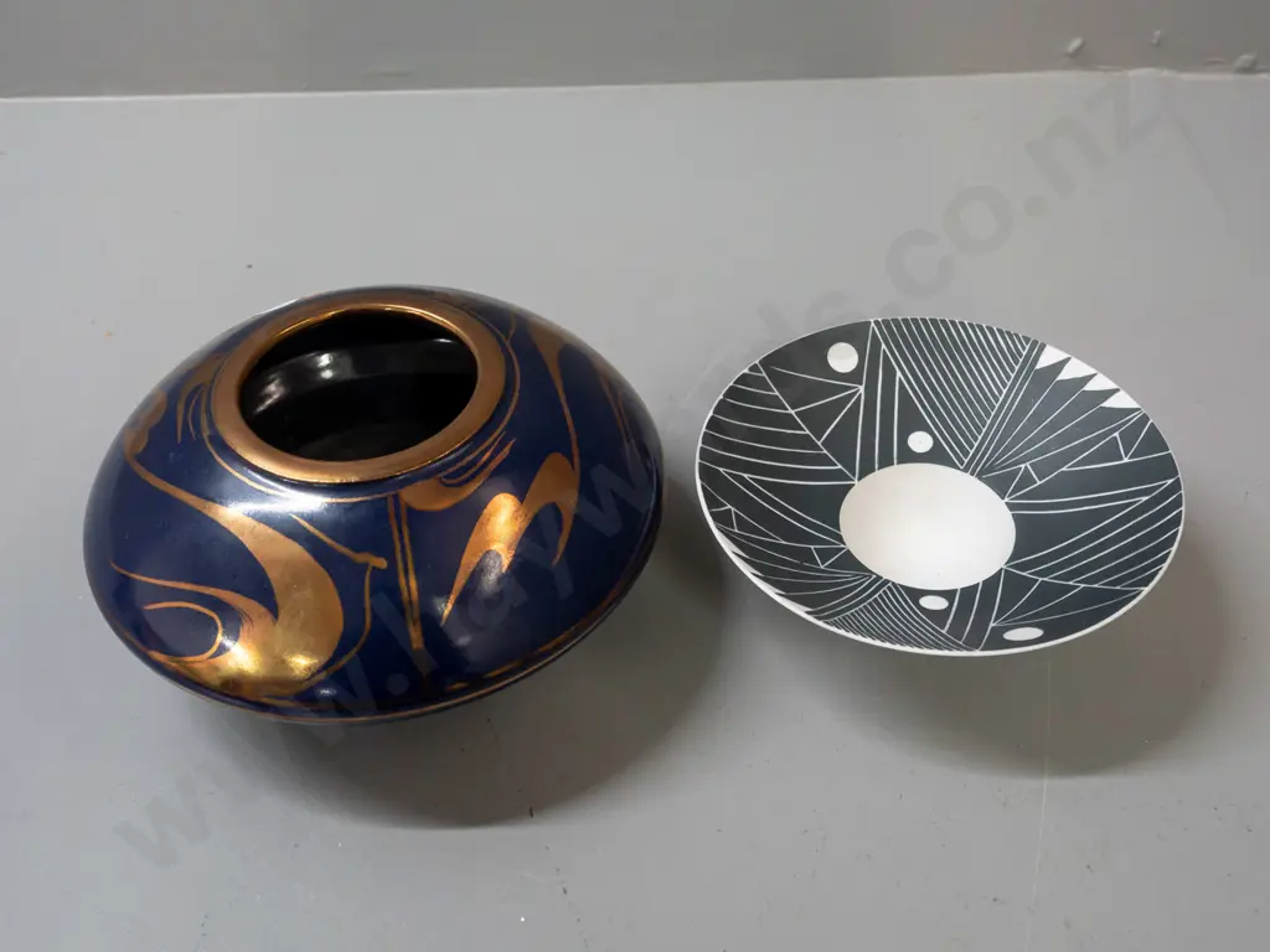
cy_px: 476
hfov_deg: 46.8
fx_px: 1468
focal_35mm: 40
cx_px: 635
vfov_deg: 36.0
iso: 3200
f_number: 5.6
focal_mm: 20
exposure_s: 1/100
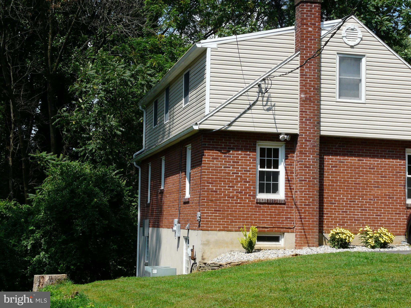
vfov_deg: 23.7
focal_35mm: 62
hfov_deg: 31.2
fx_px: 736
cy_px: 154
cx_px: 206
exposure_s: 1/400
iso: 100
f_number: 5.6
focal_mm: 10.2
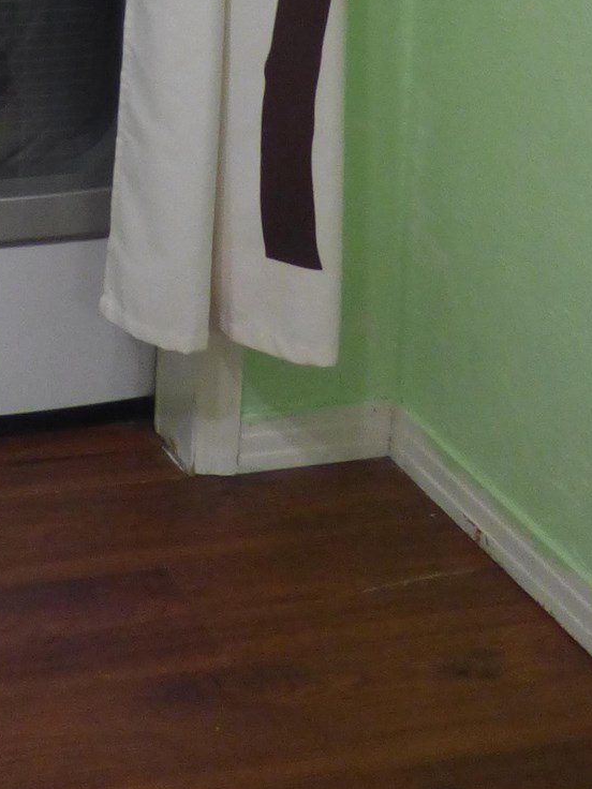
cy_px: -316
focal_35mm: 72
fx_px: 1642
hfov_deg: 18.7
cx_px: -221
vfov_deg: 23.1
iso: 400
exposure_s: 1/30
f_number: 3
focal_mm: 4.11
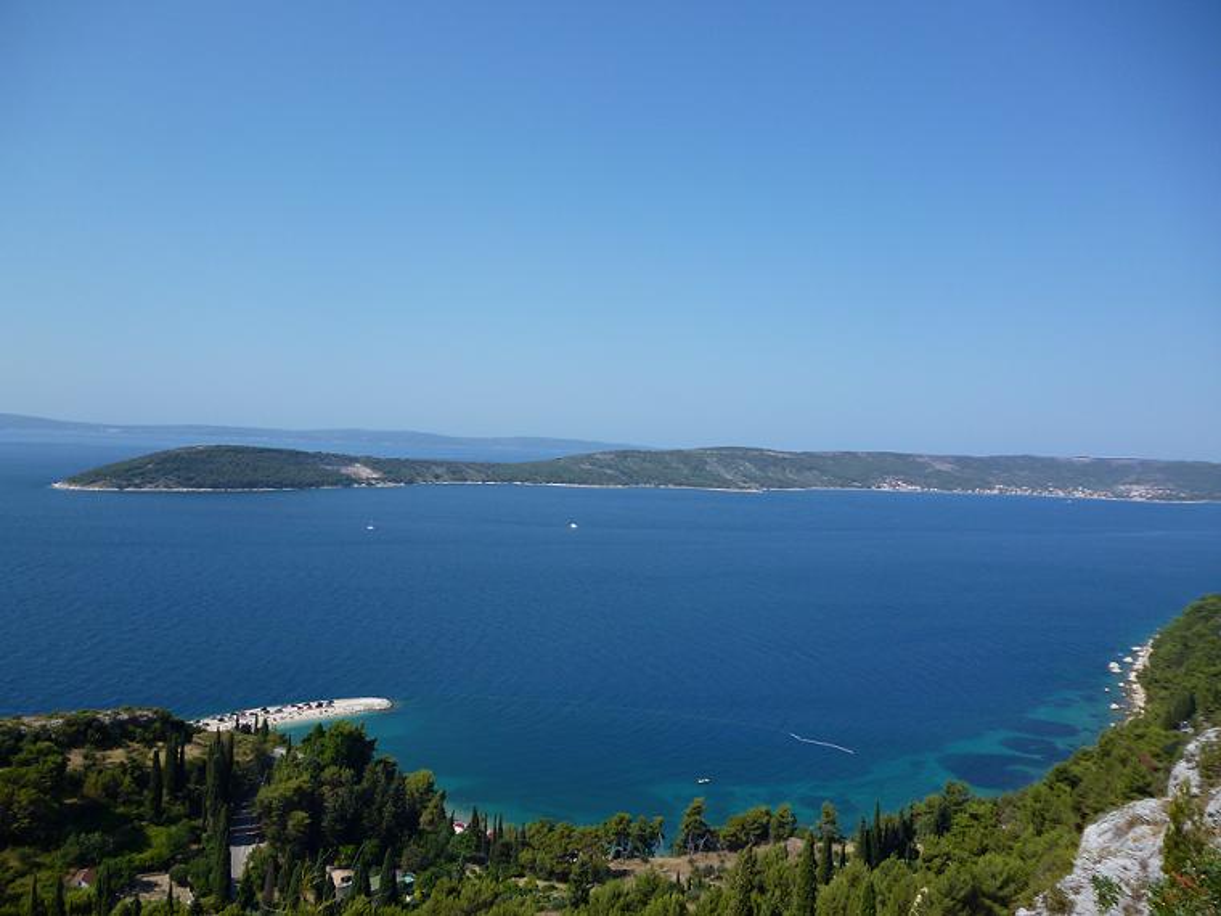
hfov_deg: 63.4
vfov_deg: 49.7
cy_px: 458
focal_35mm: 28
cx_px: 610
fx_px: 988
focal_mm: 5
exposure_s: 1/125
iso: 100
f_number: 9
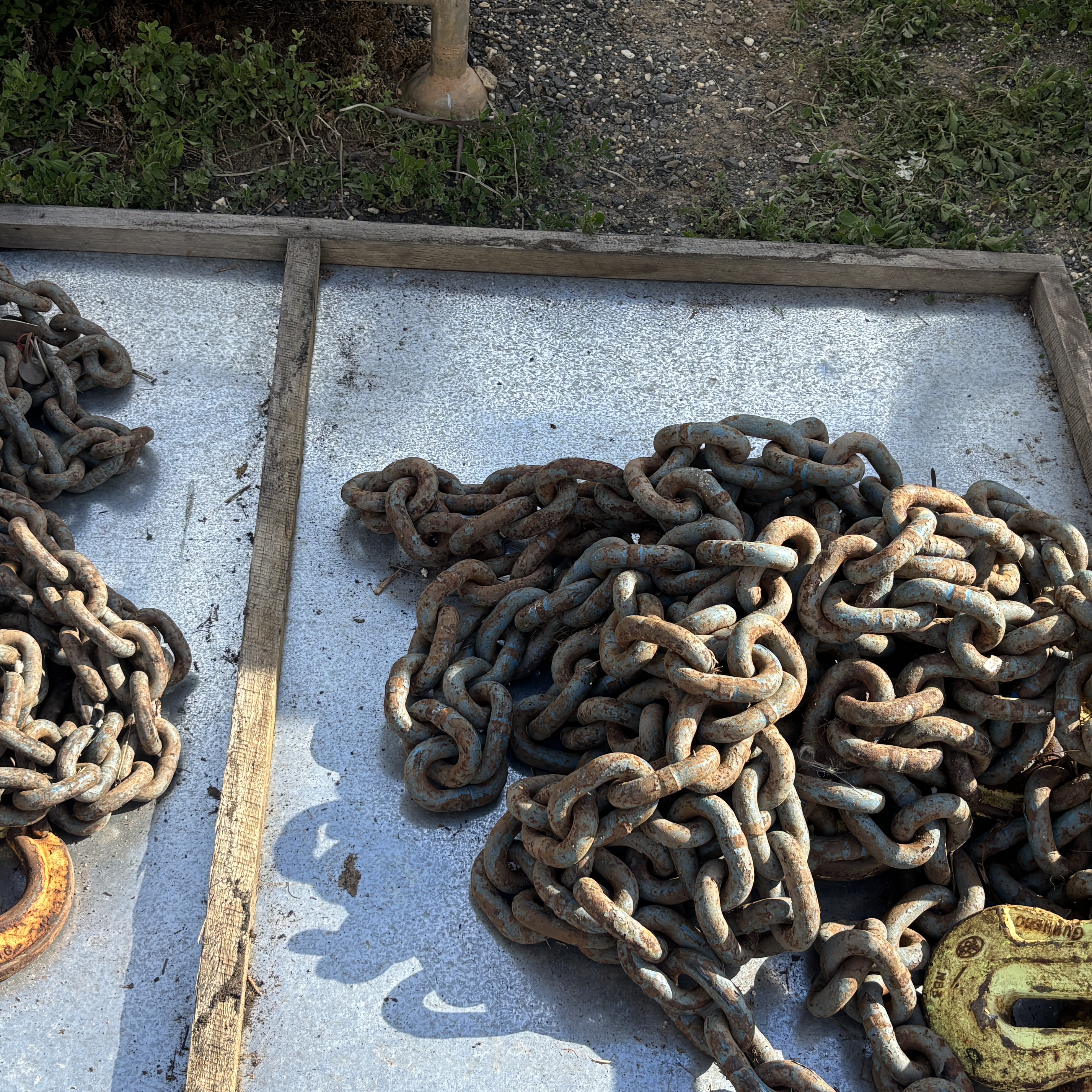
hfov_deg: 36.7
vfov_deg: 36.8
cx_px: 479
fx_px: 1642
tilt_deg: -49.6
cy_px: 512
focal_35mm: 46
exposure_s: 1/1233
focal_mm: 5.96
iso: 50
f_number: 1.6
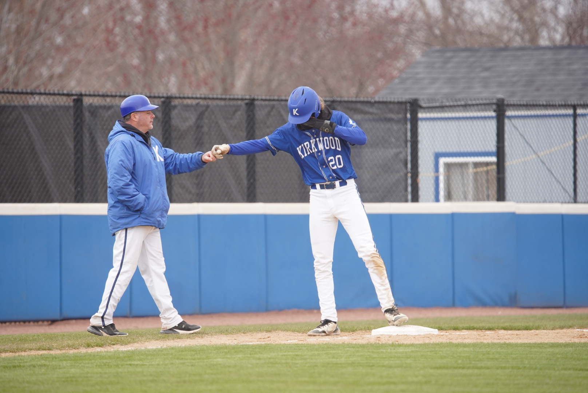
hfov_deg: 5.1
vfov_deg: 3.4
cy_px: 196
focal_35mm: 400
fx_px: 6538
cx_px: 294
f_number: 5.6
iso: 800
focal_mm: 400
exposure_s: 1/800
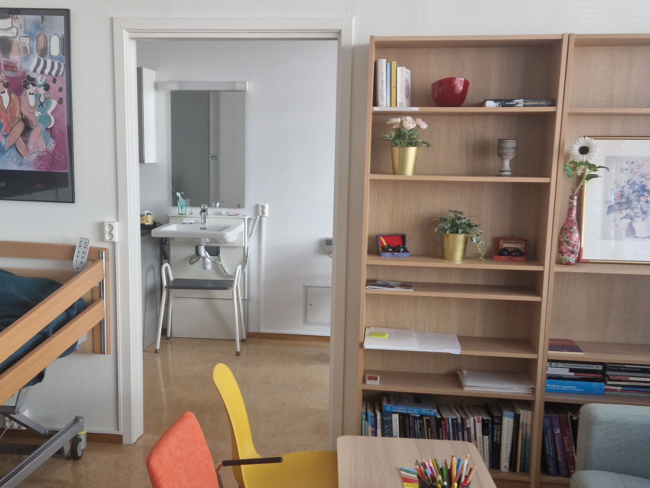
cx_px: 283
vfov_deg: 34.3
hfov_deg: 44.7
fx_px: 789
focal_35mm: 42
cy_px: 291
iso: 250
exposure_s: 1/100
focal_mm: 5.4
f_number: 1.8
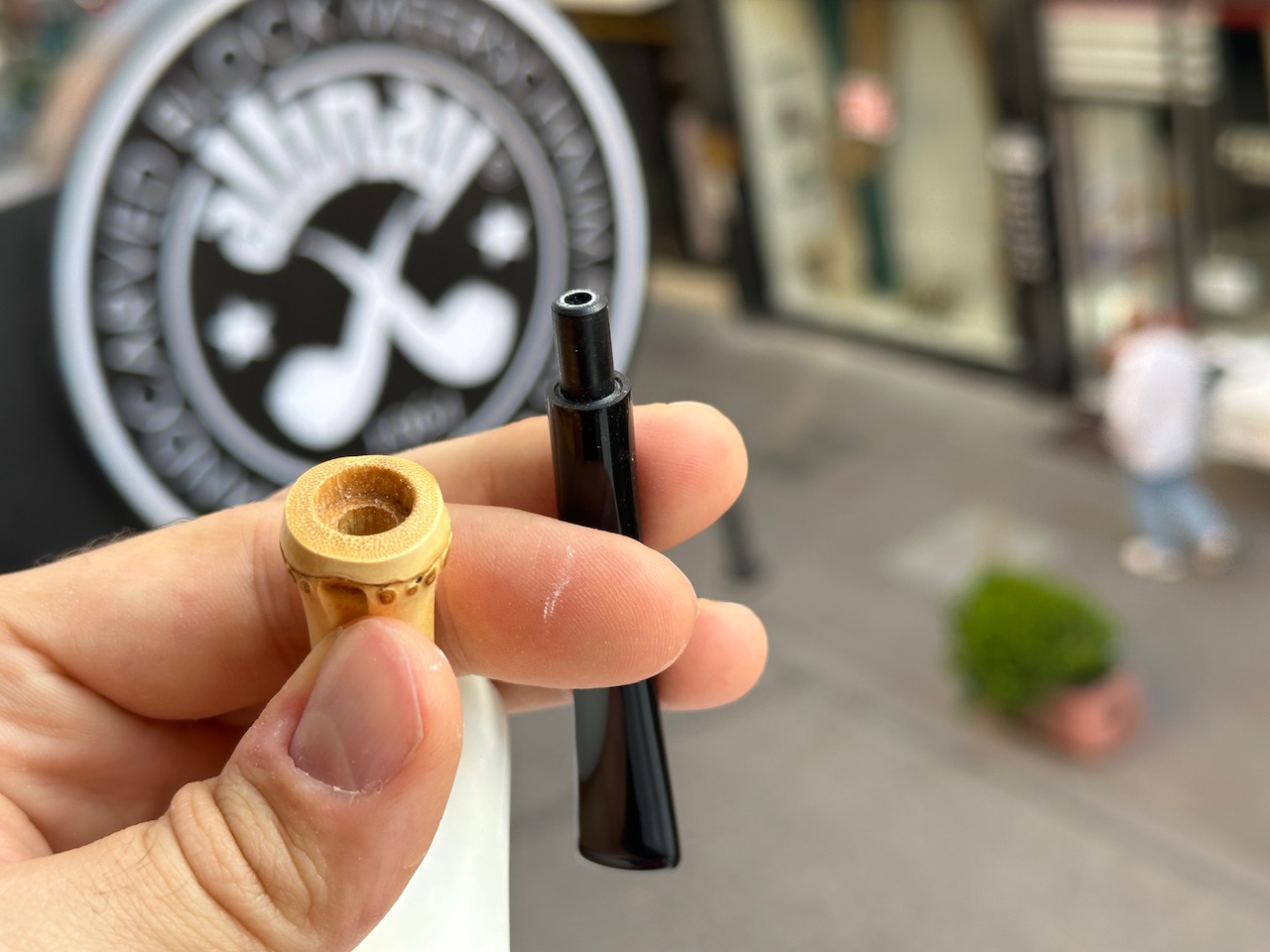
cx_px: 635
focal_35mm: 48
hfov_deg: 39.7
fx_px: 1761
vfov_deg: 30.3
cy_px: 476
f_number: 1.78
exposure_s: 1/358
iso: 64
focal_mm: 6.86
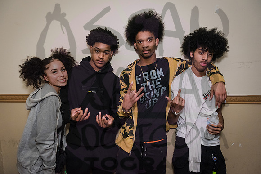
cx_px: 130
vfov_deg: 51.9
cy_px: 87
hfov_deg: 72.2
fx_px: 179
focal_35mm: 25
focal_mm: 24
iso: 3200
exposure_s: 1/250
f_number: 3.5
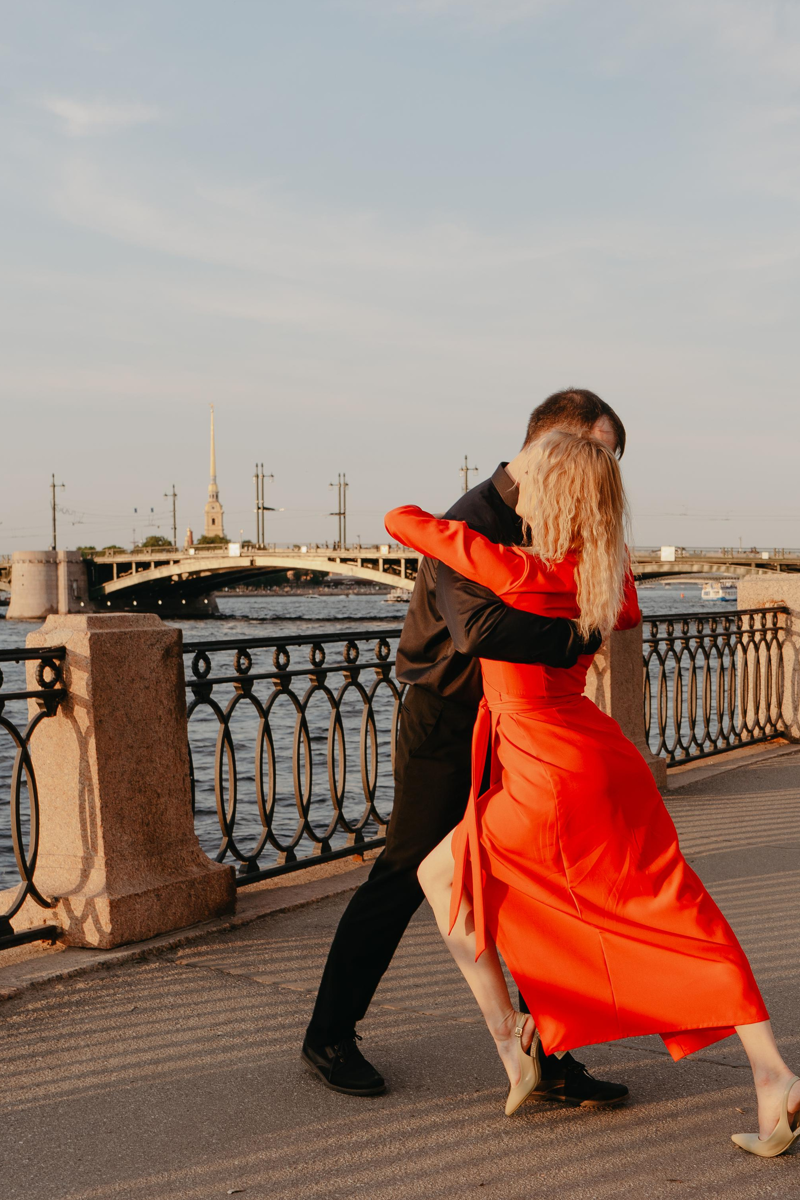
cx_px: 456
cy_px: 715
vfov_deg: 42.6
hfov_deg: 29.2
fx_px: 1533
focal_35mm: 46
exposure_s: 1/80
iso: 100
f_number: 8
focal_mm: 34
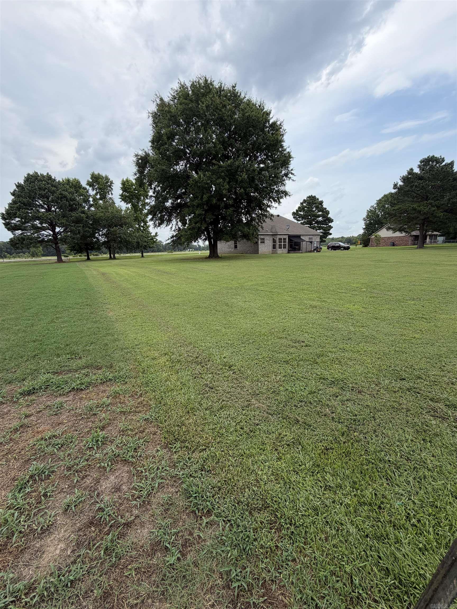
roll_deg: +2.8
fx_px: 246
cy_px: 304
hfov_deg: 85.7
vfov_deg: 102.1
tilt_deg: -13.0
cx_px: 228
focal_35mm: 14
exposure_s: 1/596
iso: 40
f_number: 2.2
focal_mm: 2.22
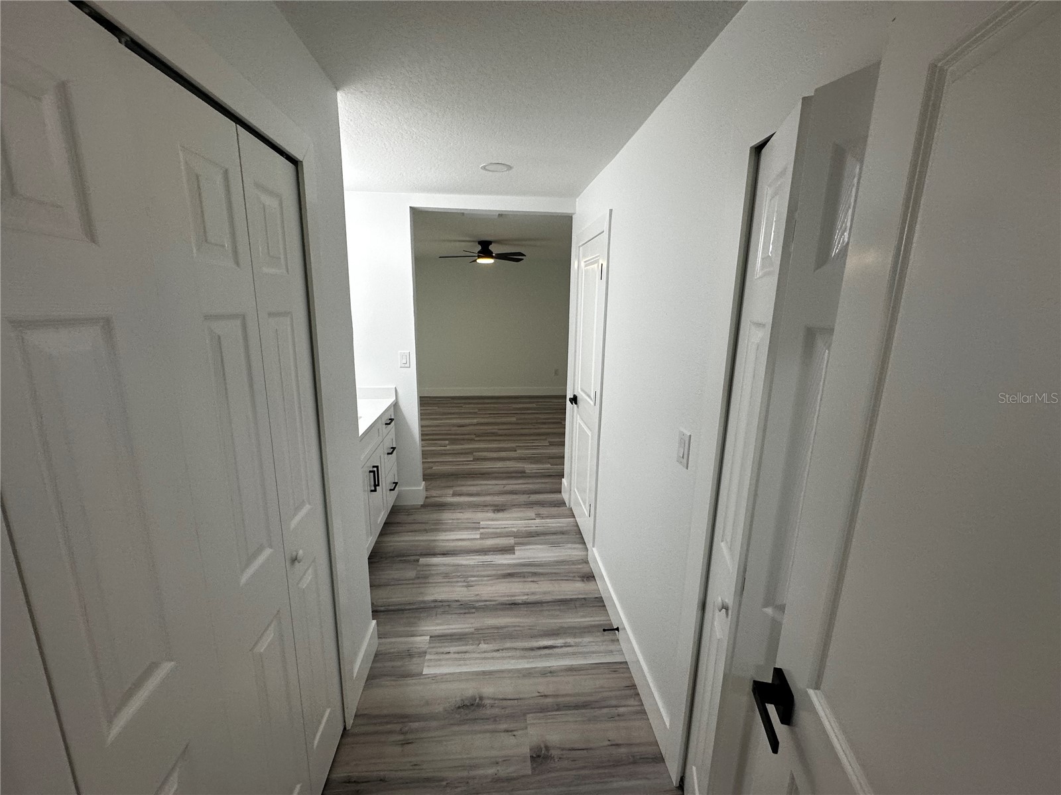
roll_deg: +0.1
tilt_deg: -11.7
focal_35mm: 14
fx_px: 429
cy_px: 398
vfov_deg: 85.7
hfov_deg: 102.1
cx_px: 530
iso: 125
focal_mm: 2.22
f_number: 2.2
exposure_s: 1/120
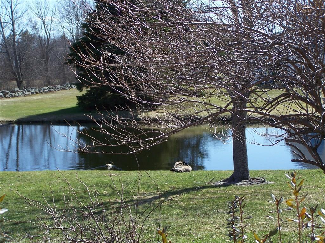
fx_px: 770
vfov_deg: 18.0
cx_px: 162
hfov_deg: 23.8
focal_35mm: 82
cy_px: 122
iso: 64
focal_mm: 13.7
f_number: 3.2
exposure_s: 1/500
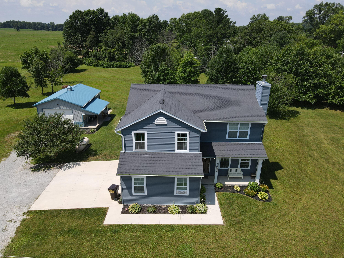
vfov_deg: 56.8
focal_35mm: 24
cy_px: 129
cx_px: 172
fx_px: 239
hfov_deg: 71.6
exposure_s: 1/725
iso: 100
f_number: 2.8
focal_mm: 4.5
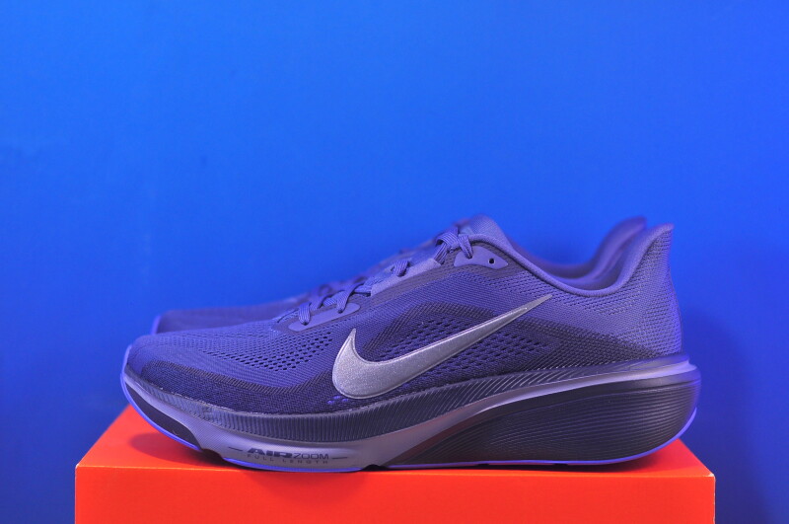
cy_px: 262
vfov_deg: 18.1
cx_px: 394
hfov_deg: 27.0
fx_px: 1641
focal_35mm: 75
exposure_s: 1/320
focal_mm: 50
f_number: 2.5
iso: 250
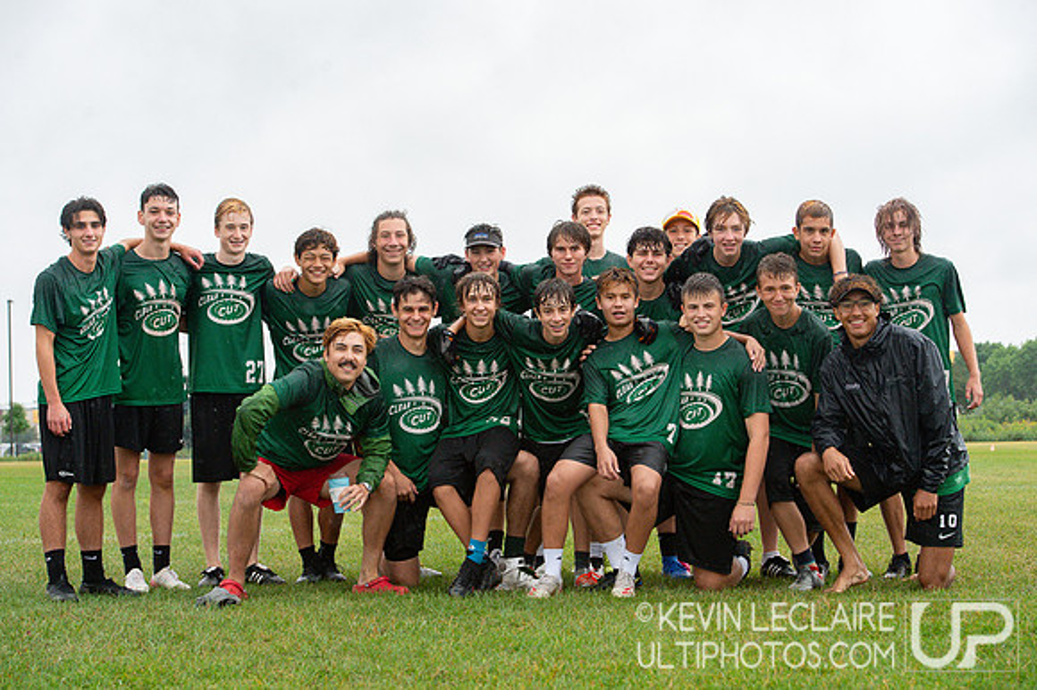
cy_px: 345
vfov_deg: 19.4
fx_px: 2015
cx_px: 518
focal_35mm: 70
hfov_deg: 28.9
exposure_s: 1/1000
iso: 2500
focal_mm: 70
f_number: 5.6
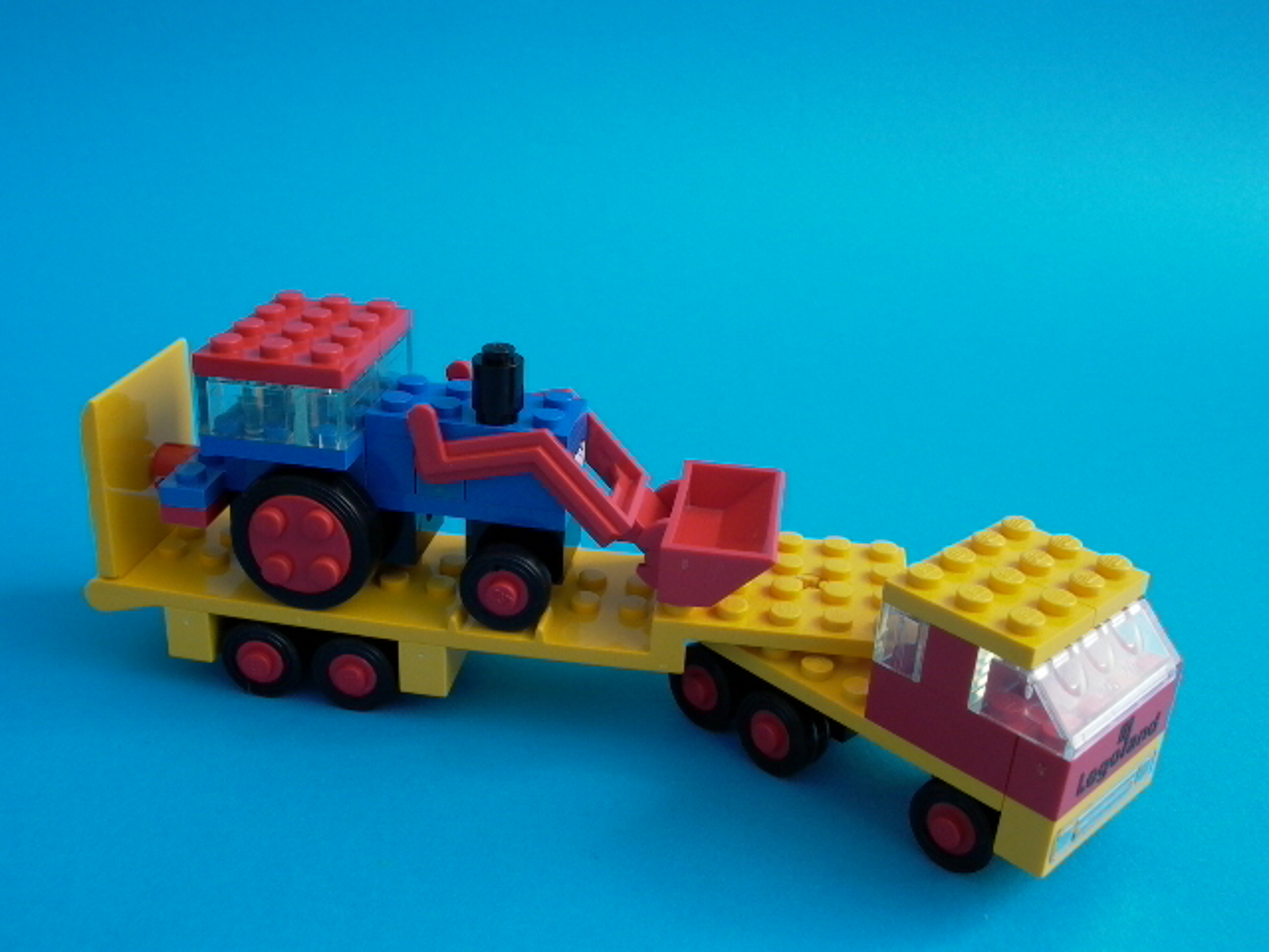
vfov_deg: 42.9
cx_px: 634
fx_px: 1210
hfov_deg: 55.4
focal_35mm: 33
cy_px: 476
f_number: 4.03
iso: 100
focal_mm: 7.13
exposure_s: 1/326
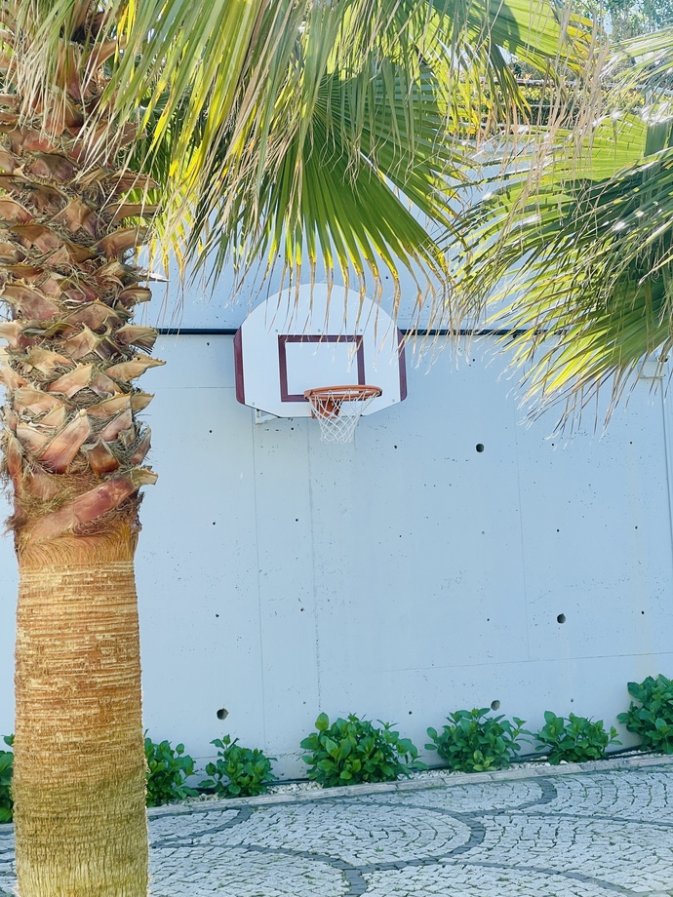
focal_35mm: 64
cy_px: 448
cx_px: 336
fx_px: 1659
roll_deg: +2.4
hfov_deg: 22.9
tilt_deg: +5.5
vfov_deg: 30.3
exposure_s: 1/272
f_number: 2.2
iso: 20
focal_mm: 7.5
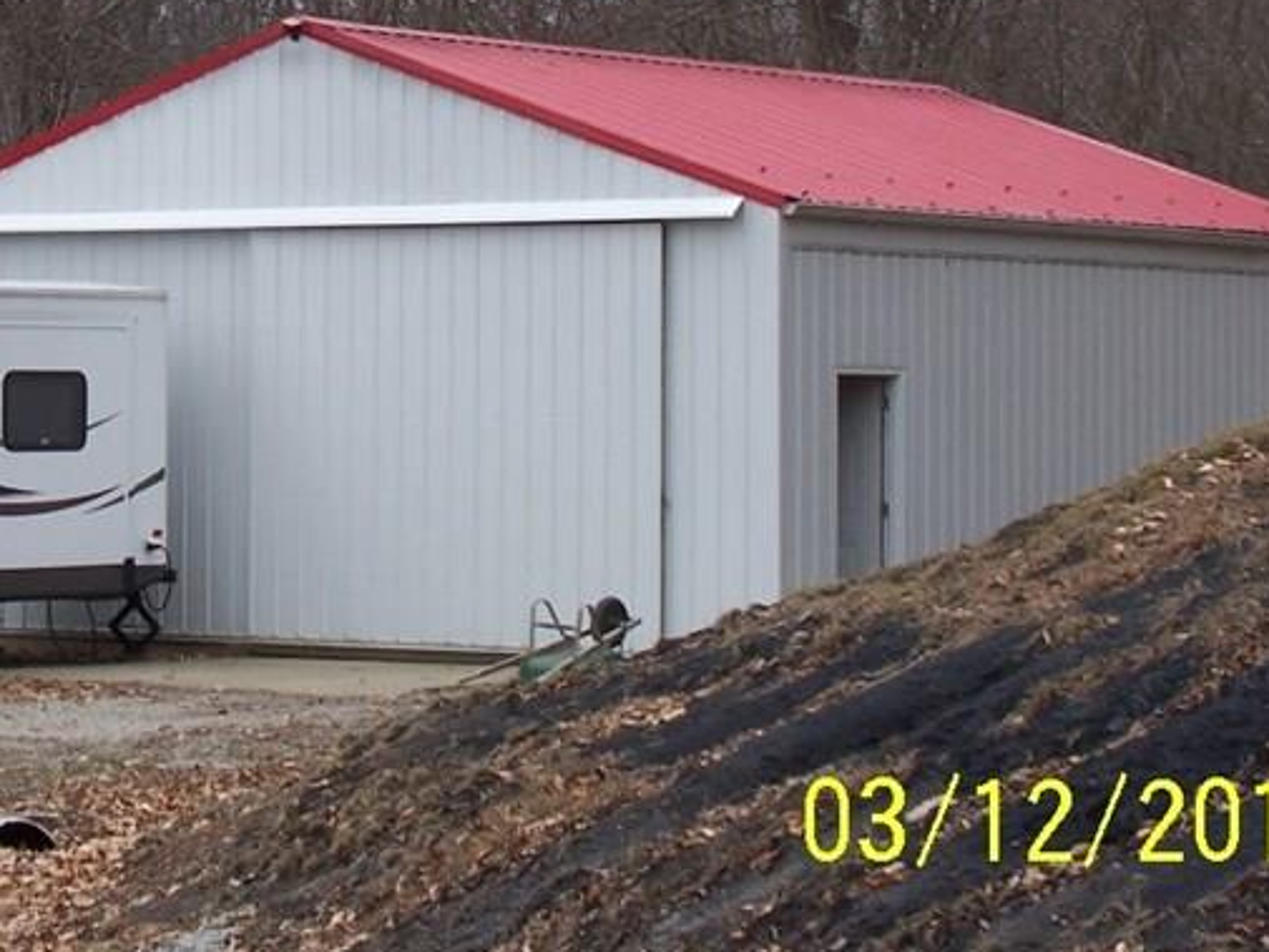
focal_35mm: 146
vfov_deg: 10.1
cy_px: 126
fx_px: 5354
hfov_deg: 13.4
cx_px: 199
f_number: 4.8
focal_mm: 12.3
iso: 80
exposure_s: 1/250
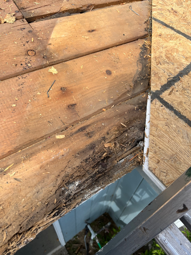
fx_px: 191
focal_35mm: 26
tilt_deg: -51.6
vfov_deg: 67.3
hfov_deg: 53.1
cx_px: 96
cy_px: 128
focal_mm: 5.1
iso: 50
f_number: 1.6
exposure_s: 1/1339
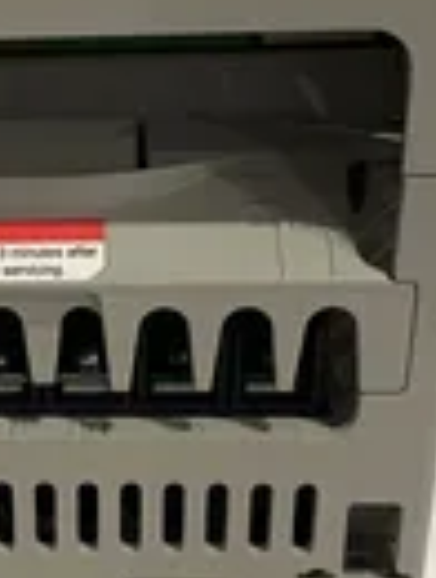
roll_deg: +2.3
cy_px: 356
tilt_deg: -28.6
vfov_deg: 24.3
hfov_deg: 18.0
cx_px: 0
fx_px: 1339
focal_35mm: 80
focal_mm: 4.2
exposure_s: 1/60
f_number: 1.6
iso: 200
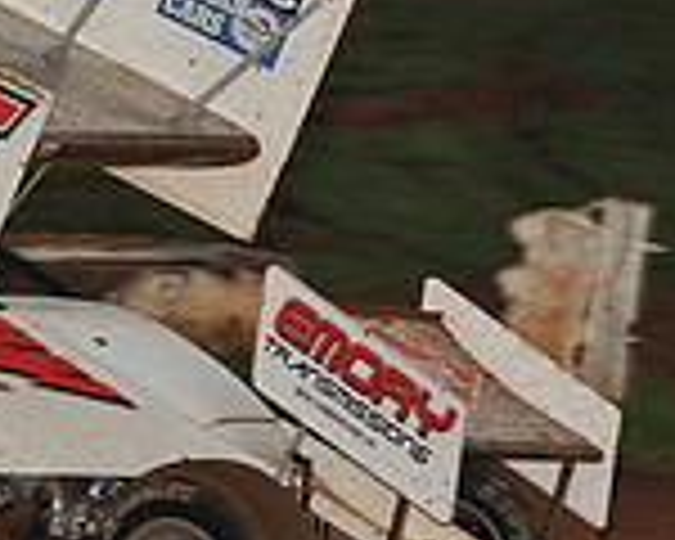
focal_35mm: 526
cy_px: 238
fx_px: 10508
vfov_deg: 2.9
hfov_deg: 3.7
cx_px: -162
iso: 800
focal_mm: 145
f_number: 7.1
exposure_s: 1/320
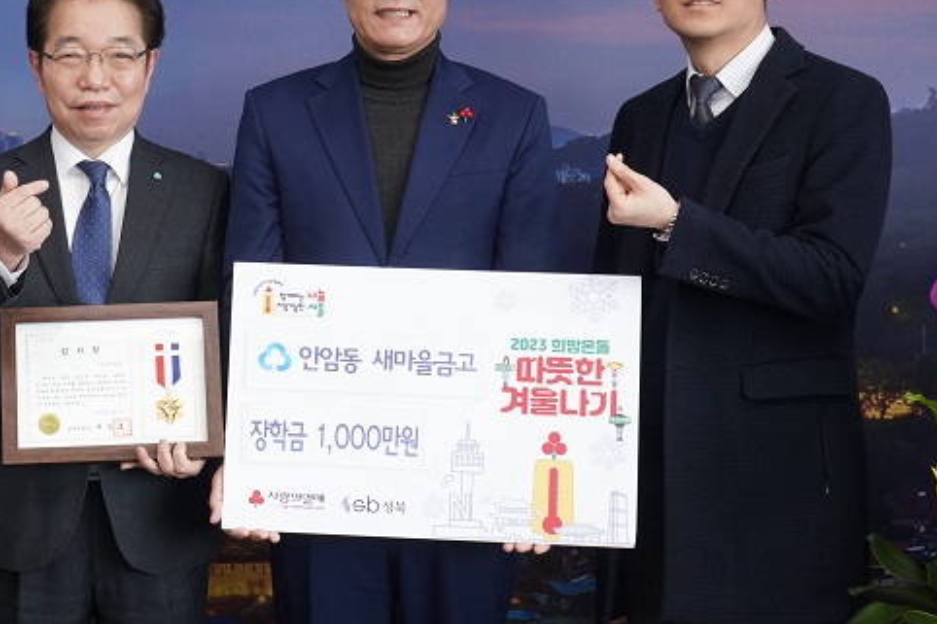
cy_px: 262
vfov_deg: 13.2
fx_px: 2706
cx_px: 101
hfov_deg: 19.3
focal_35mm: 104
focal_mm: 49
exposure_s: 1/160
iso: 1600
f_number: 6.3
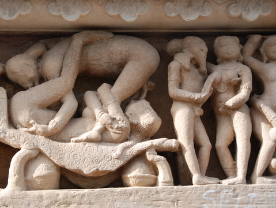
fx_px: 938
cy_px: 97
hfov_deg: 16.7
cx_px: 108
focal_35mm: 118
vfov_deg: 12.6
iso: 200
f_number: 5
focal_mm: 65
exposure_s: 1/160
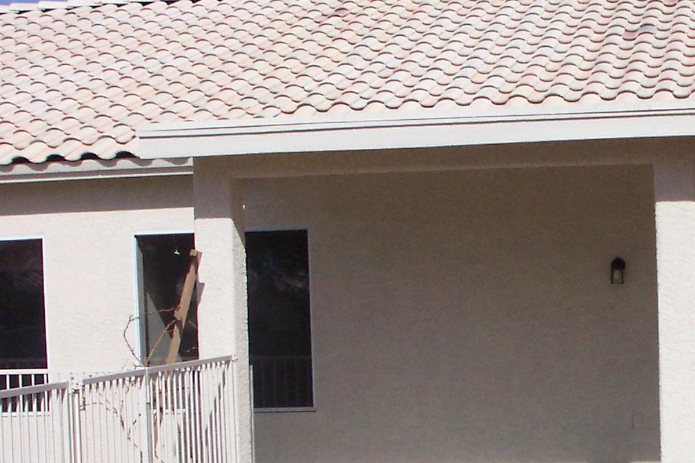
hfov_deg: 23.5
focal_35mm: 85
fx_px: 1641
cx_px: 578
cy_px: 405
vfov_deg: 15.9
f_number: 9.5
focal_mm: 7.5
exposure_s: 1/500
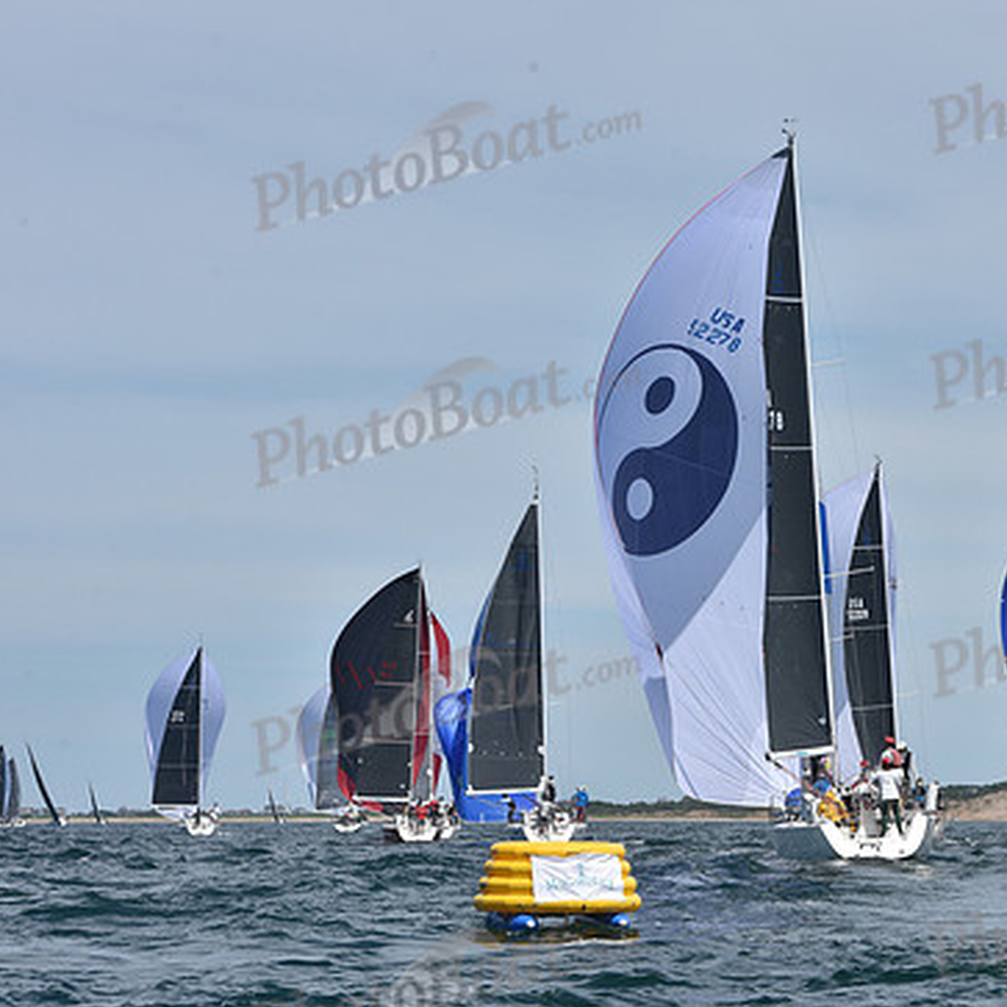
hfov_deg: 12.8
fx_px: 4476
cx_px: 788
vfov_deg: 12.8
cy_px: 520
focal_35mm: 136
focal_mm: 100
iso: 250
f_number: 11
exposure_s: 1/800
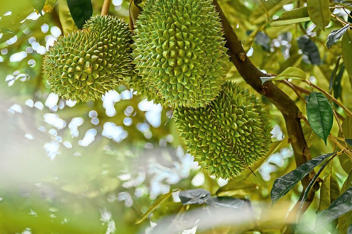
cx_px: 138
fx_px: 830
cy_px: 76
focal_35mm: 85
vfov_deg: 16.0
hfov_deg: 23.9
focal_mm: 57
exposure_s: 1/400
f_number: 2.8
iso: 200
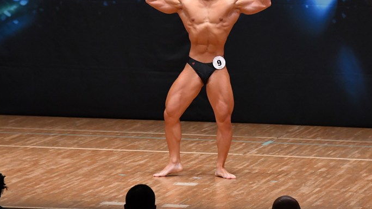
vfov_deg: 4.0
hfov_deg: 7.1
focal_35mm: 302
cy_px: 77
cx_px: 185
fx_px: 2978
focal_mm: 170
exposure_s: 1/400
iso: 5000
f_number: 5.6
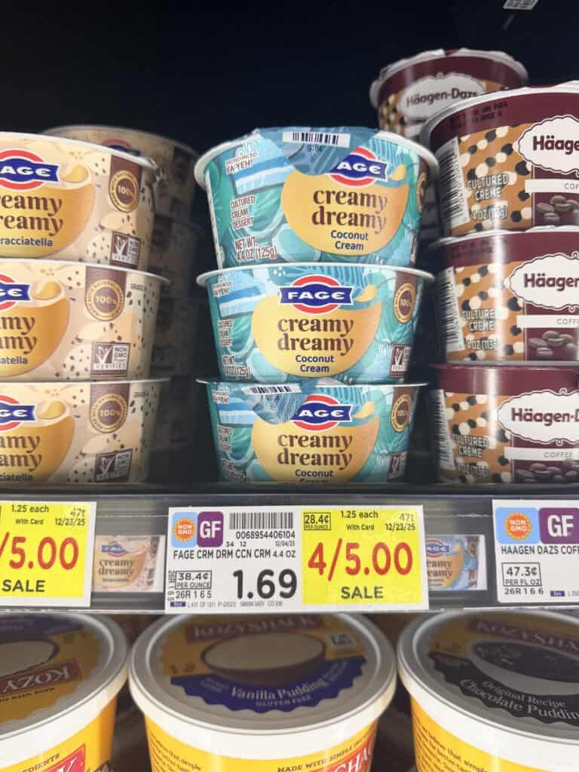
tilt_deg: -3.6
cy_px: 386
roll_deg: -0.8
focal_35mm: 24
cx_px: 290
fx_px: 535
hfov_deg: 56.8
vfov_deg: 71.6
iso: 160
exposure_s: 1/121
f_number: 1.78
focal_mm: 6.76
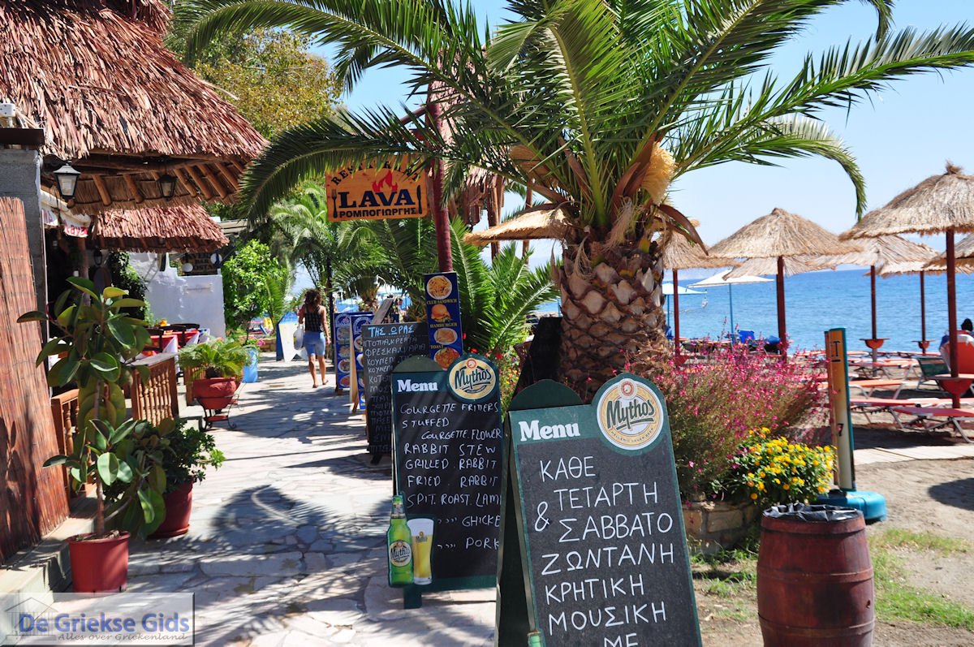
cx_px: 487
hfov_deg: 46.4
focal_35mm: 42
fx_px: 1135
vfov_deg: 31.8
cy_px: 324
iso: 200
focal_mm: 28
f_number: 9
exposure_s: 1/320
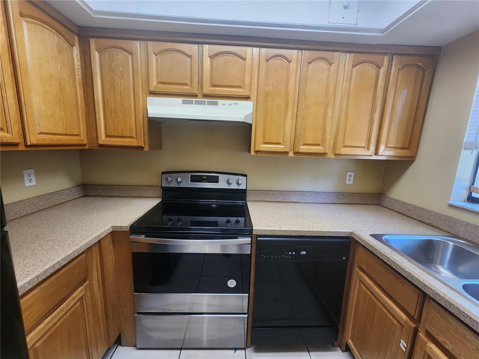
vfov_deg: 89.9
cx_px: 240
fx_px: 180
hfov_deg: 106.2
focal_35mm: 13
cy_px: 180
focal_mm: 2.2
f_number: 2.2
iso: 250
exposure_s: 1/60
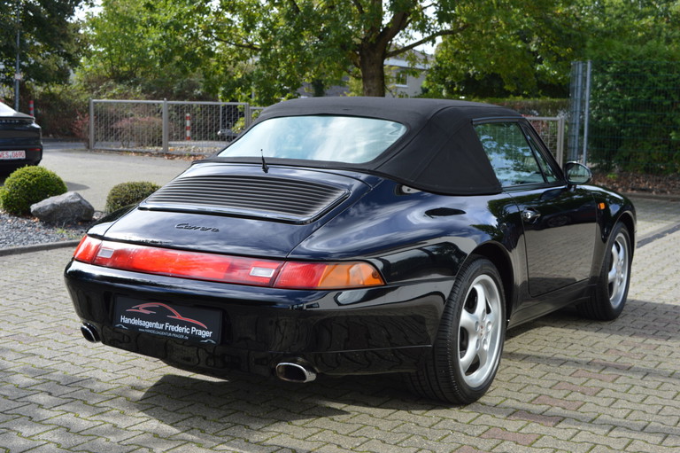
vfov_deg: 26.4
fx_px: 963
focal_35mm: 51
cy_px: 226
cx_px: 340
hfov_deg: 38.9
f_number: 7.1
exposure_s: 1/200
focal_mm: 34
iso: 100
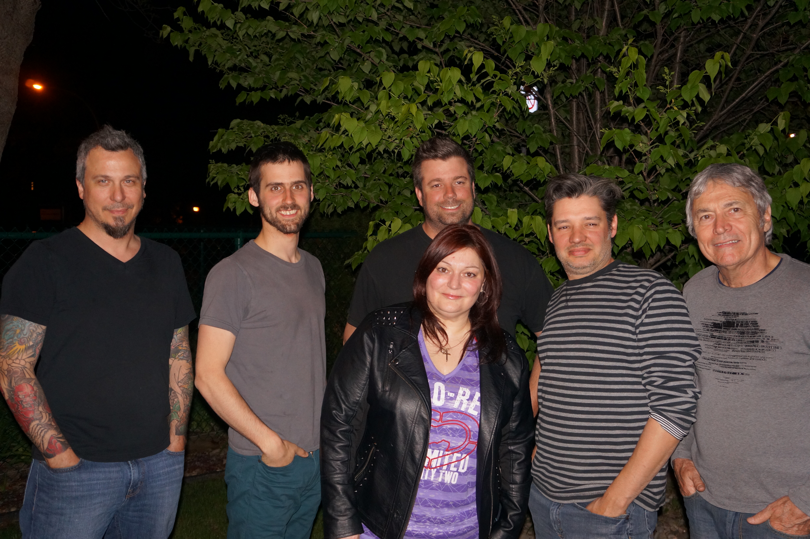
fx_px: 775
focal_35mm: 34
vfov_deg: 38.3
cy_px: 270
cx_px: 405
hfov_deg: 55.2
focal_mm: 23
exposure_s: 1/60
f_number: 4
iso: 800
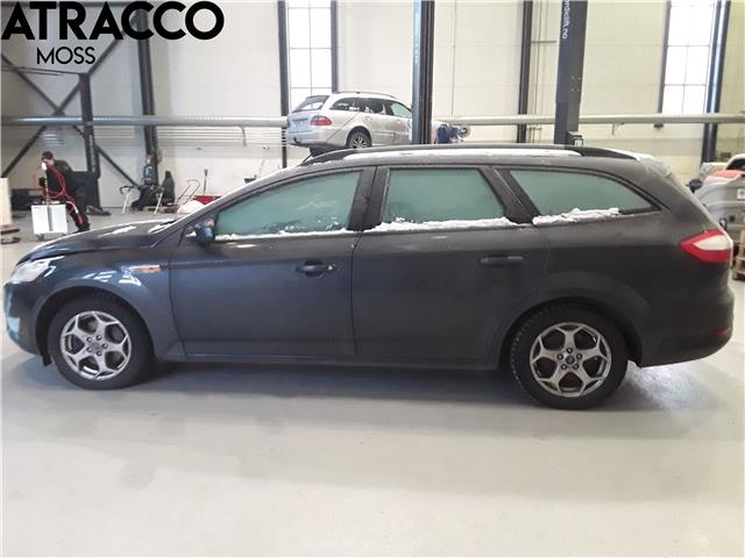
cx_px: 372
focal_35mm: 28
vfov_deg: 49.7
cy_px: 279
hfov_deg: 63.4
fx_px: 603
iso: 320
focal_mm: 2.91
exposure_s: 1/25
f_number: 1.9
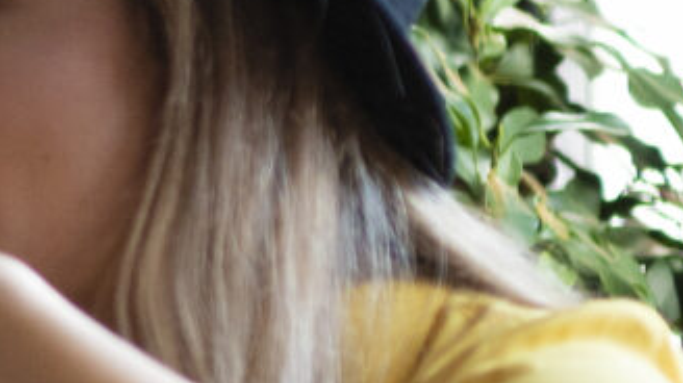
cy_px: 342
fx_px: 5176
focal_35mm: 286
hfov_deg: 6.9
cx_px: -1287
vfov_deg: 4.2
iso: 800
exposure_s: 1/500
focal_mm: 35
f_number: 1.8
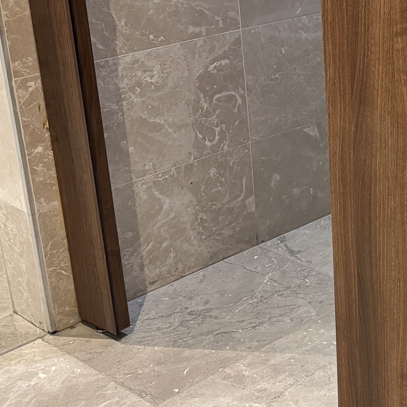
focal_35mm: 73
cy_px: 194
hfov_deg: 20.8
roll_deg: -3.6
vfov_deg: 23.7
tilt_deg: -23.9
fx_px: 971
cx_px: 578
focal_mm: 6.76
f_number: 1.78
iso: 640
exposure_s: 1/33
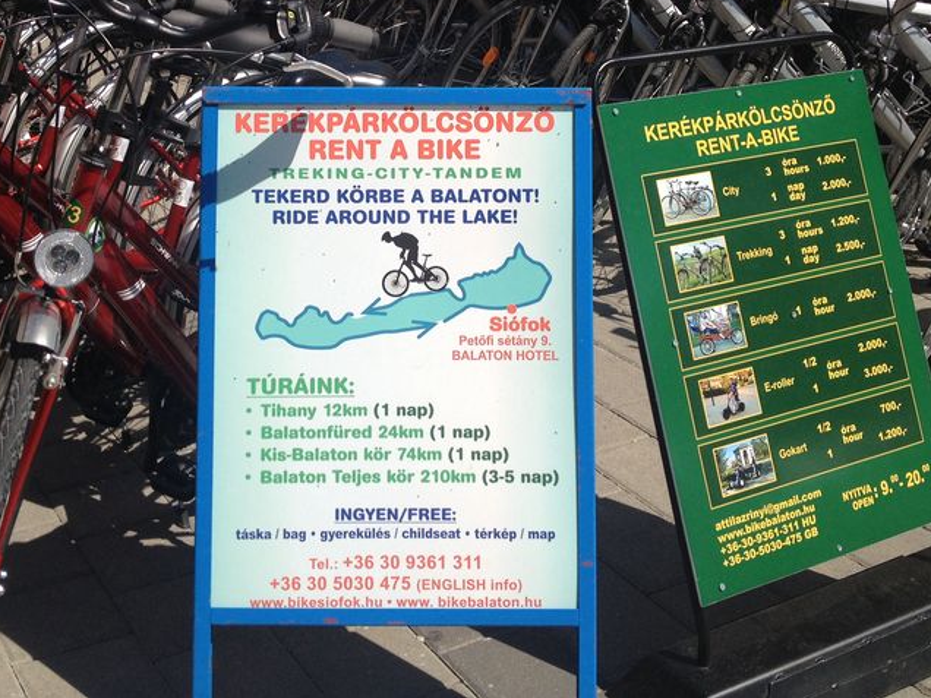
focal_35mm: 55
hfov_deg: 34.9
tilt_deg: -14.5
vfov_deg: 26.1
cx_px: 400
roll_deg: +0.1
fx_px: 1479
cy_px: 151
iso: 50
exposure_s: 1/2304
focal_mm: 4.28
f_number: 2.4
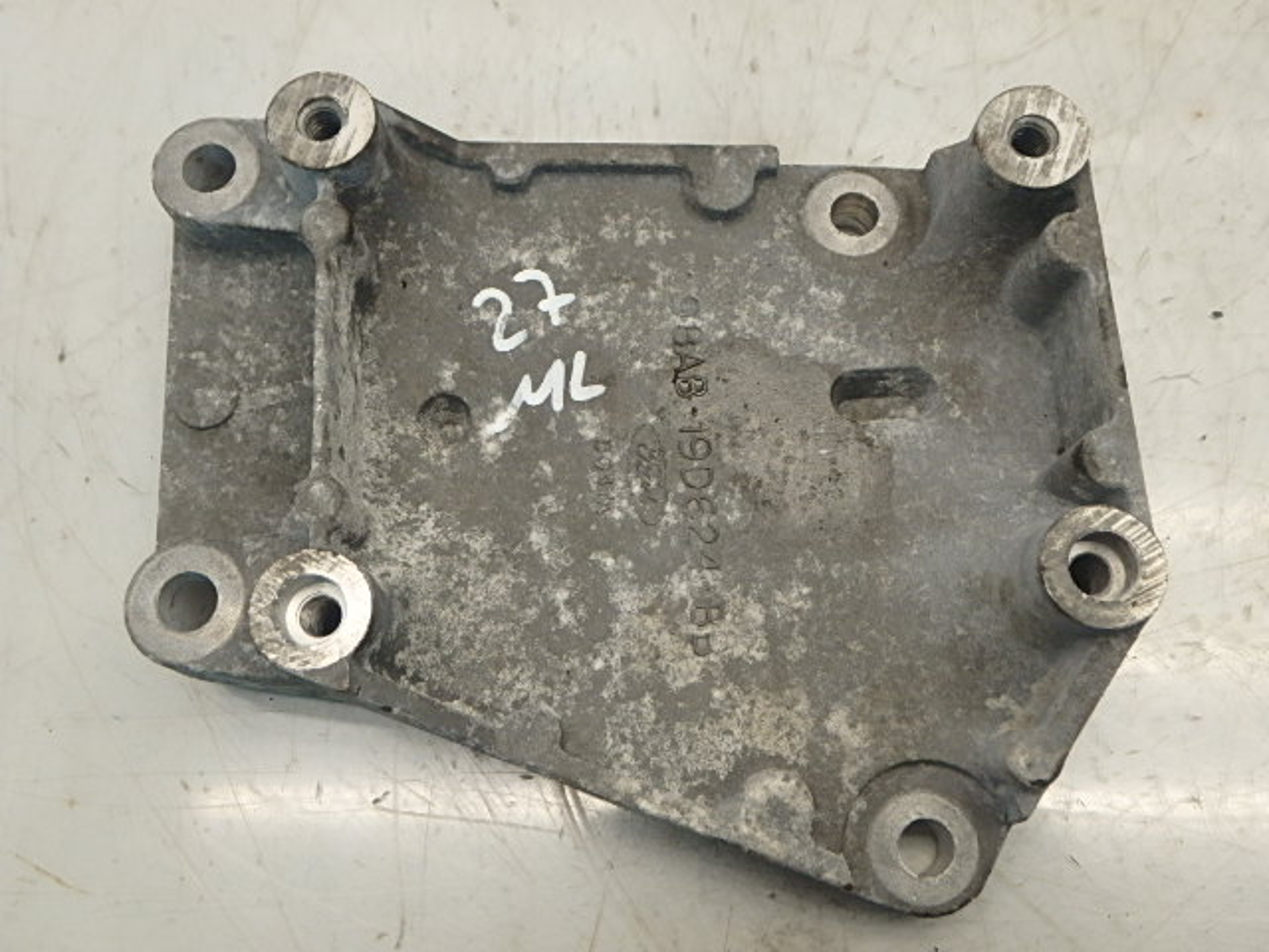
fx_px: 1246
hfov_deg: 54.0
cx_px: 634
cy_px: 476
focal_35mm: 34
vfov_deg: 41.8
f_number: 4.9
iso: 250
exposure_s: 1/40
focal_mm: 6
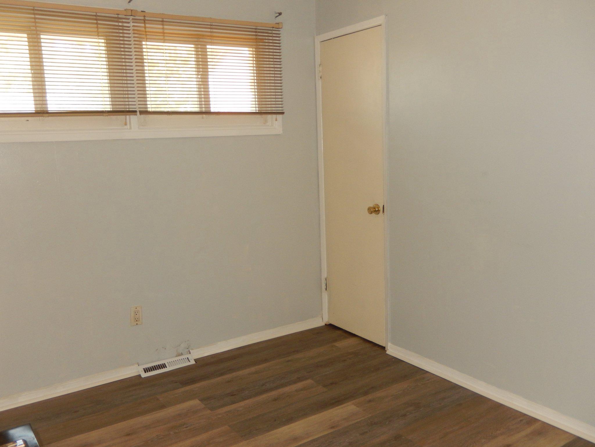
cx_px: 298
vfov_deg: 44.2
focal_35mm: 32
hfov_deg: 56.8
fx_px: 550
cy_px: 224
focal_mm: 5.7
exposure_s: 1/30
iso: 200
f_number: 3.8
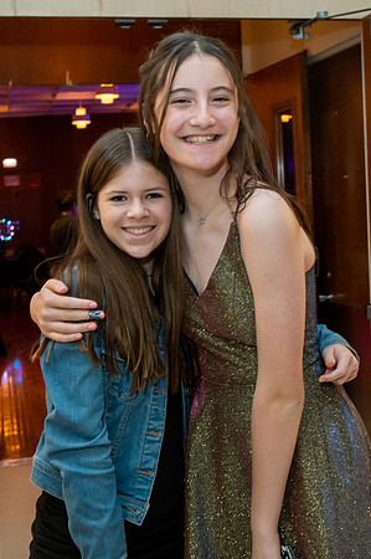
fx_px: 808
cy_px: 255
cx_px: 180
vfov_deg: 38.1
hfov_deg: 25.9
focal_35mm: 52
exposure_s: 1/60
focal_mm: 29
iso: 3200
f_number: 5.6
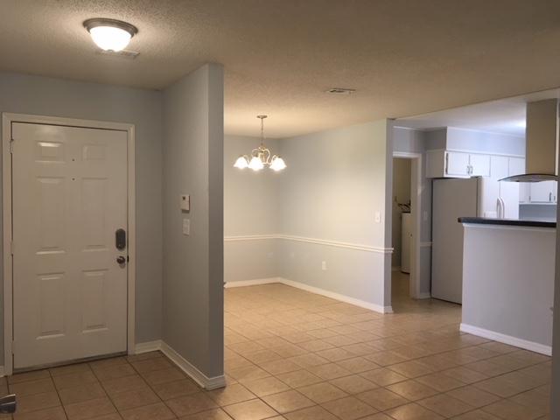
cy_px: 210
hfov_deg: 61.7
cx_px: 280
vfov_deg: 48.2
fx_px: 469
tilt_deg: -0.4
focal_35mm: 29
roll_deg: +0.7
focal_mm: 4.15
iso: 50
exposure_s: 1/30
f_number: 2.2
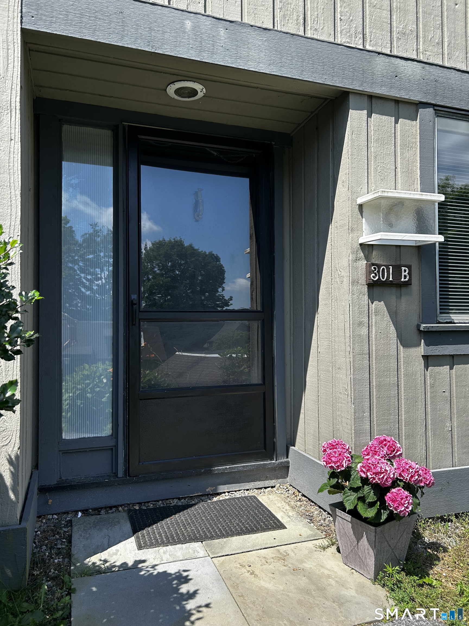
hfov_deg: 53.1
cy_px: 313
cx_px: 234
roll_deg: -0.4
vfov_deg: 67.3
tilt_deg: +1.0
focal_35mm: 26
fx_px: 470
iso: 50
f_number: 1.5
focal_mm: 5.7
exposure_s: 1/1621
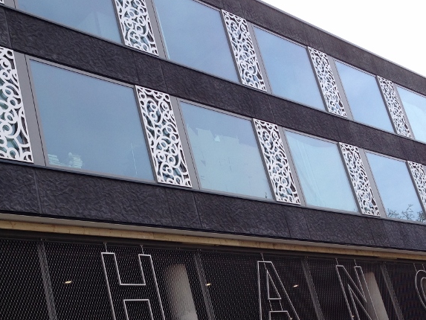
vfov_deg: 24.6
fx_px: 726
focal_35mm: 59
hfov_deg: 32.7
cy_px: 231
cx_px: 192
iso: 50
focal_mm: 4.12
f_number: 2.4
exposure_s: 1/488
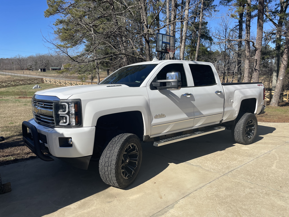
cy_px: 108
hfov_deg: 67.3
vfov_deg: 53.1
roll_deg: +0.9
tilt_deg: -9.3
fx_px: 217
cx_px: 144
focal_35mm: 26
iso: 32
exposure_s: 1/4464
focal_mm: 4.2
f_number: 1.6
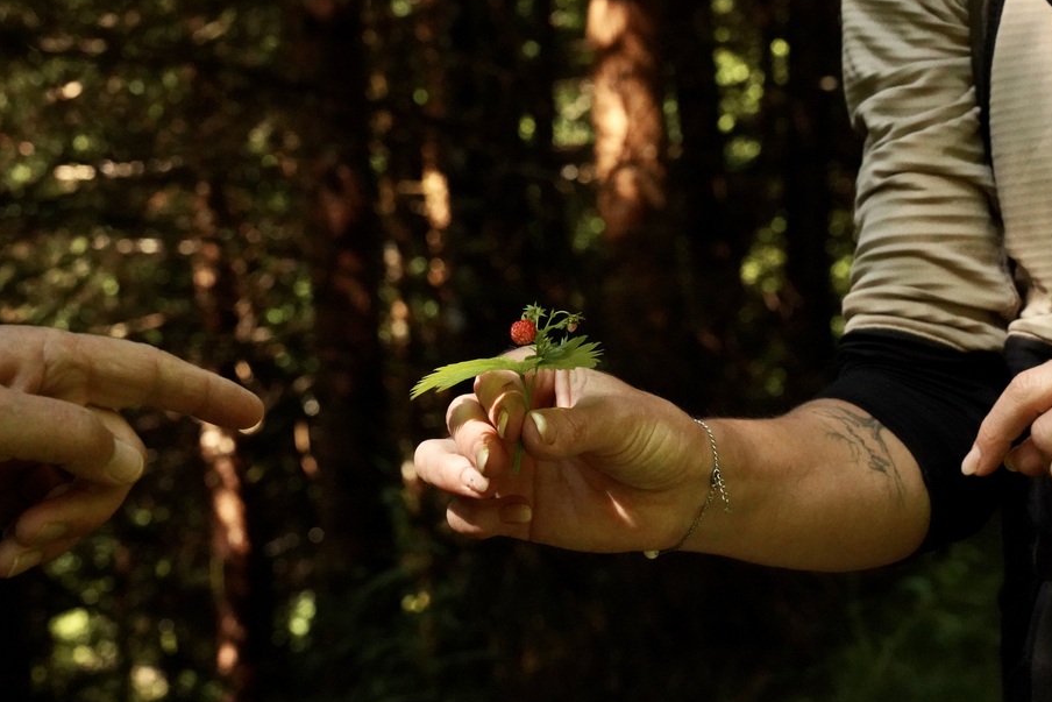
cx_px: 525
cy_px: 338
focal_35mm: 94
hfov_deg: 21.7
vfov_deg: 14.6
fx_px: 2747
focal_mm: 85
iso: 12800
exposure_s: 1/1250
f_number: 11
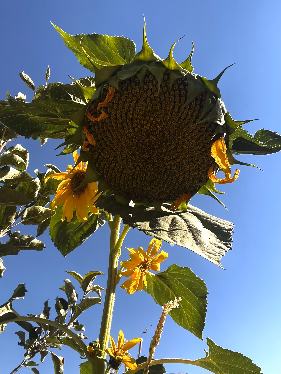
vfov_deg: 60.0
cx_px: 140
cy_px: 187
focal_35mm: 30
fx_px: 325
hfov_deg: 46.8
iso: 32
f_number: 2.2
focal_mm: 2.71
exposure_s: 1/621
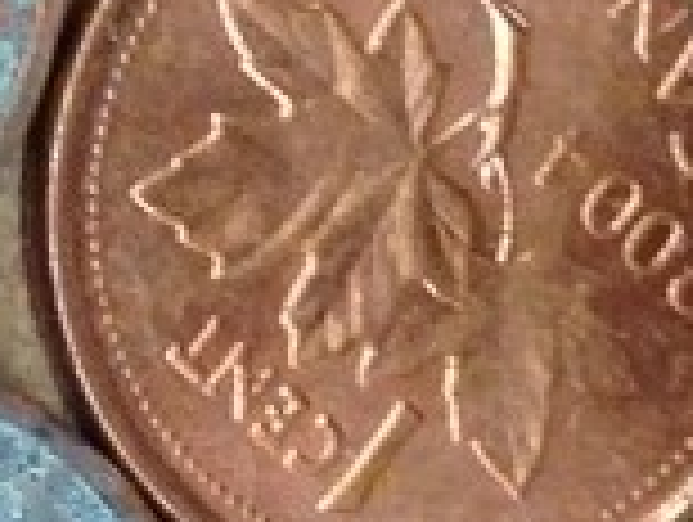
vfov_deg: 7.2
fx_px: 3890
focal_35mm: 194
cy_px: -754
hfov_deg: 10.0
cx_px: -122
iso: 50
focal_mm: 4.12
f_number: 2.4
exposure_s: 1/60
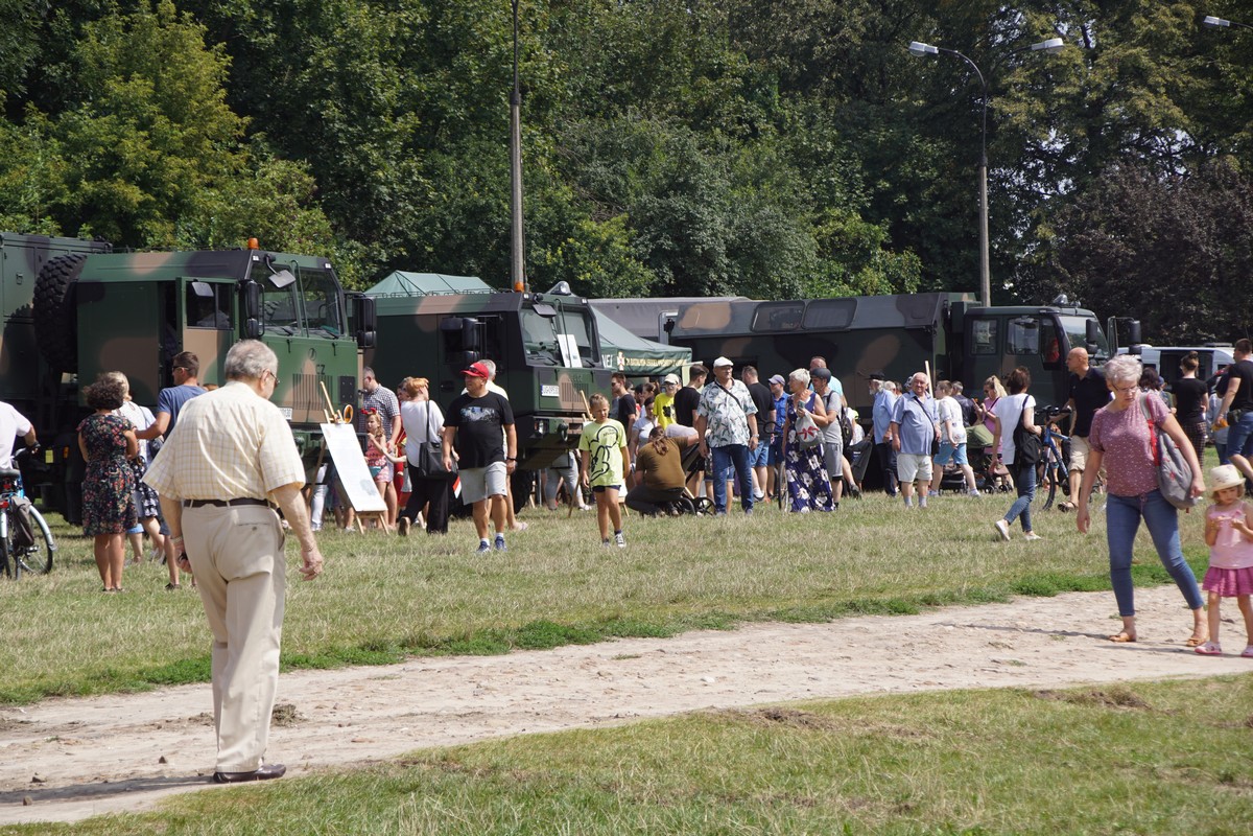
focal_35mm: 135
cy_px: 418
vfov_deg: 10.2
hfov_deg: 15.2
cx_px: 626
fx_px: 4698
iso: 100
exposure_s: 1/250
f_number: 7.1
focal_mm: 90
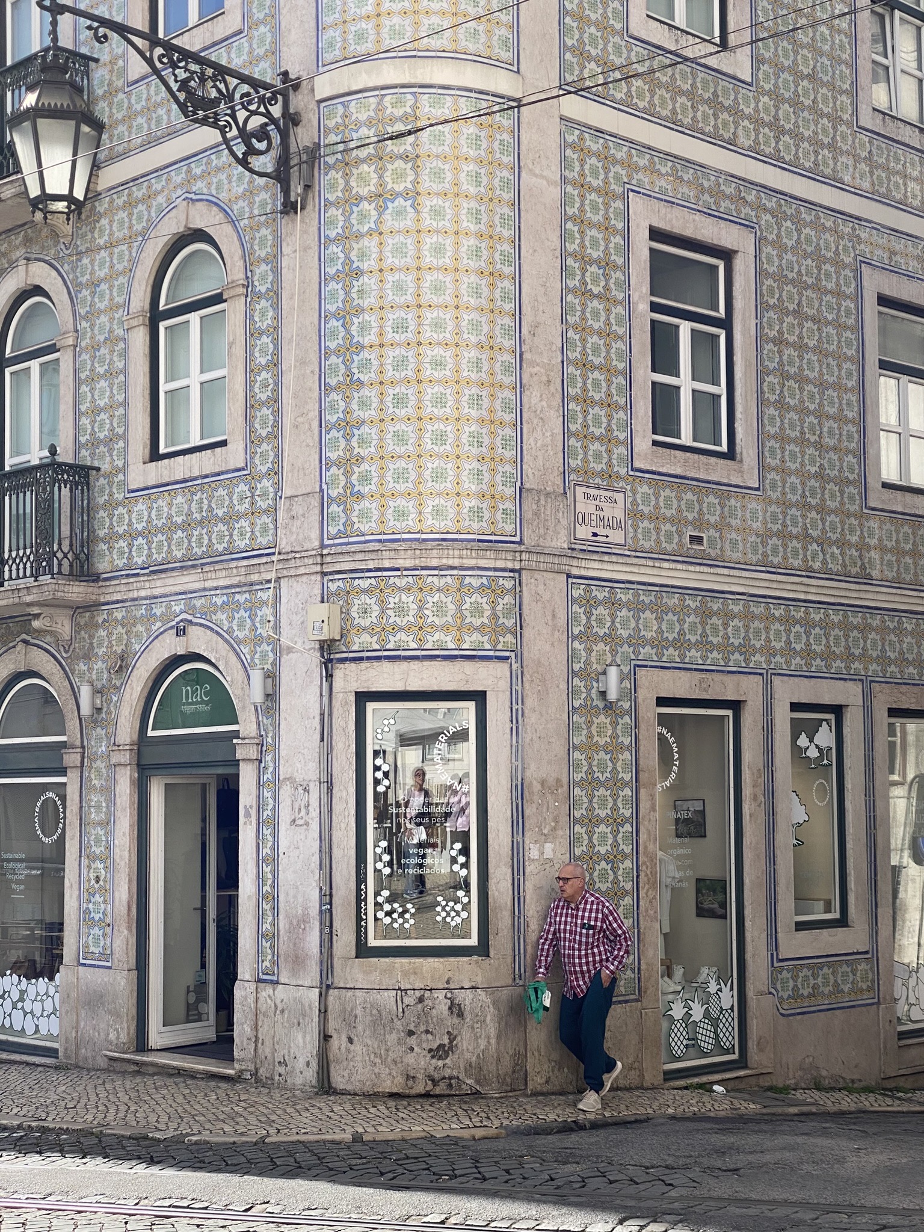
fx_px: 1851
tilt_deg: +5.6
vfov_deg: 36.8
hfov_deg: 28.0
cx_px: 462
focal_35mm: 52
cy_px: 616
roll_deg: -1.8
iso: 20
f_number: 2
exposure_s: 1/1170
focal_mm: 6
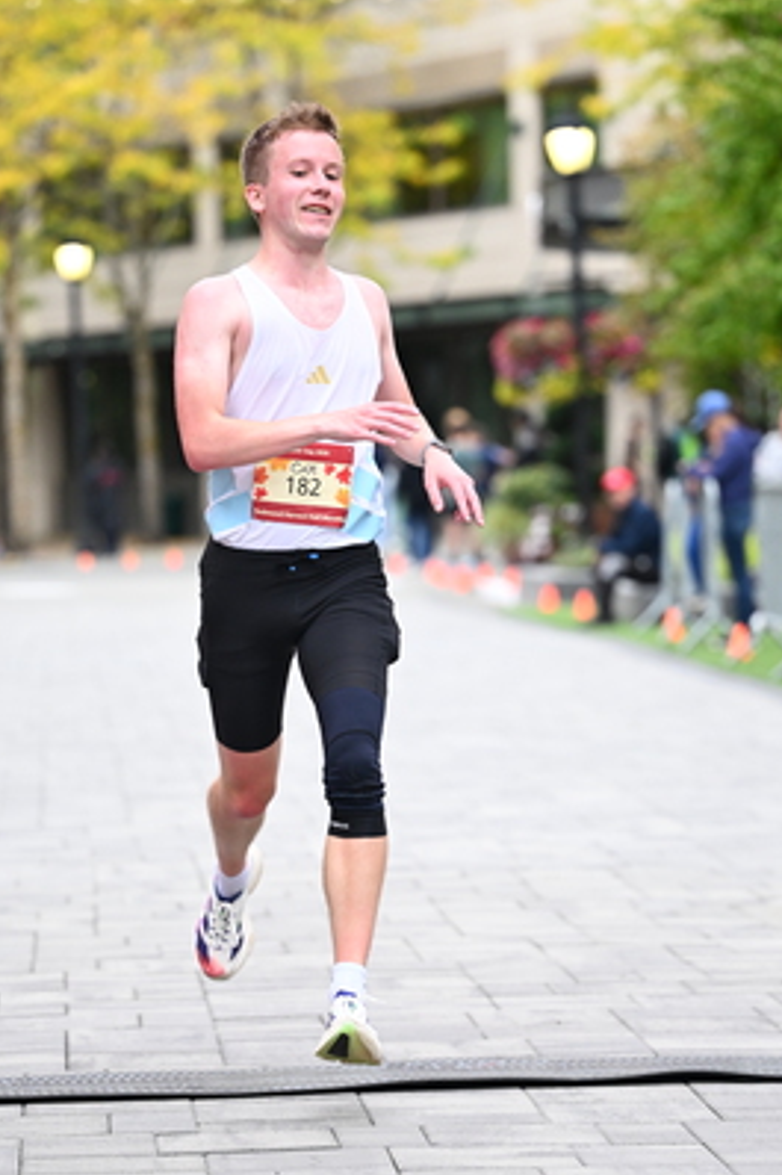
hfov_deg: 8.6
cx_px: 400
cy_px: 620
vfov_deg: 12.9
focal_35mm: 159
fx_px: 5185
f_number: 2.8
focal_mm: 115
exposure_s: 1/1250
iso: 1600
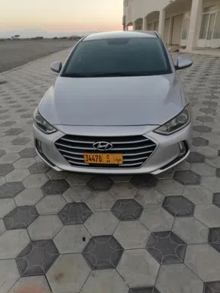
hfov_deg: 51.4
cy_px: 146
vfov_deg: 65.3
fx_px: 229
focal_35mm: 27
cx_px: 110
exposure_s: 1/50
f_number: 1.8
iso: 50
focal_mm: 5.3
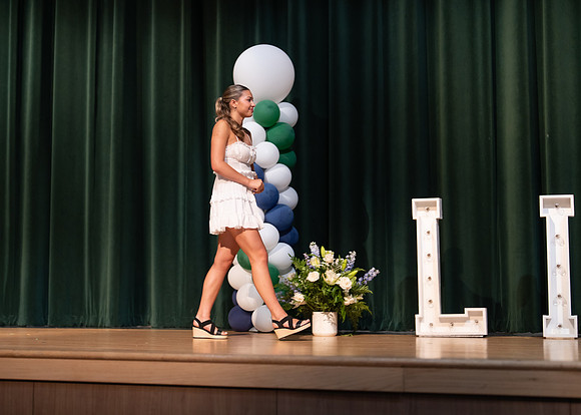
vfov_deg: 22.8
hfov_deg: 31.5
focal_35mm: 62
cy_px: 191
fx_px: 1029
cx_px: 256
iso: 500
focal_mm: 50
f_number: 1.2
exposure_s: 1/320
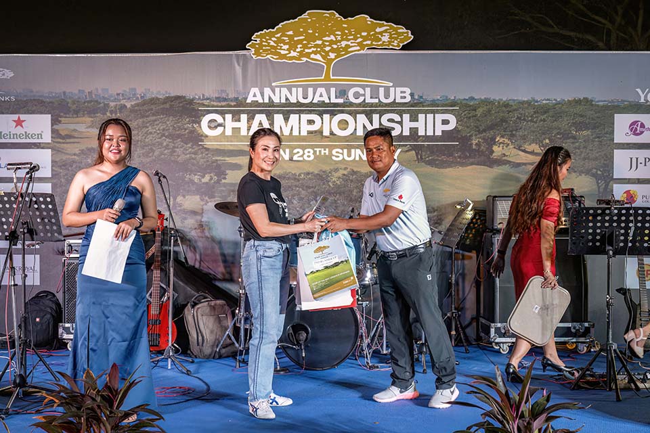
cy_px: 216
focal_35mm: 40
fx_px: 722
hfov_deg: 48.5
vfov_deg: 33.4
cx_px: 325
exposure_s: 1/200
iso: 3200
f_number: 5.6
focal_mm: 40
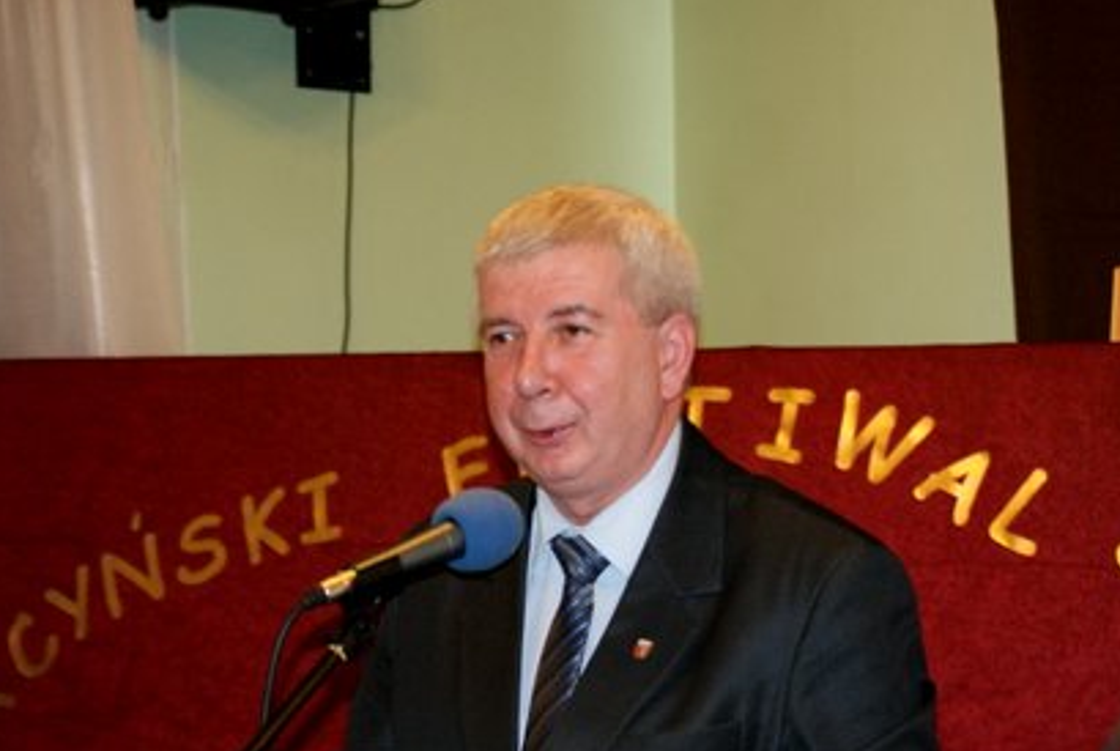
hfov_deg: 21.6
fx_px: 2929
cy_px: 489
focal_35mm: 94
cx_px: 641
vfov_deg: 14.6
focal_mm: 40
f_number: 2.8
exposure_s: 1/60
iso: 800
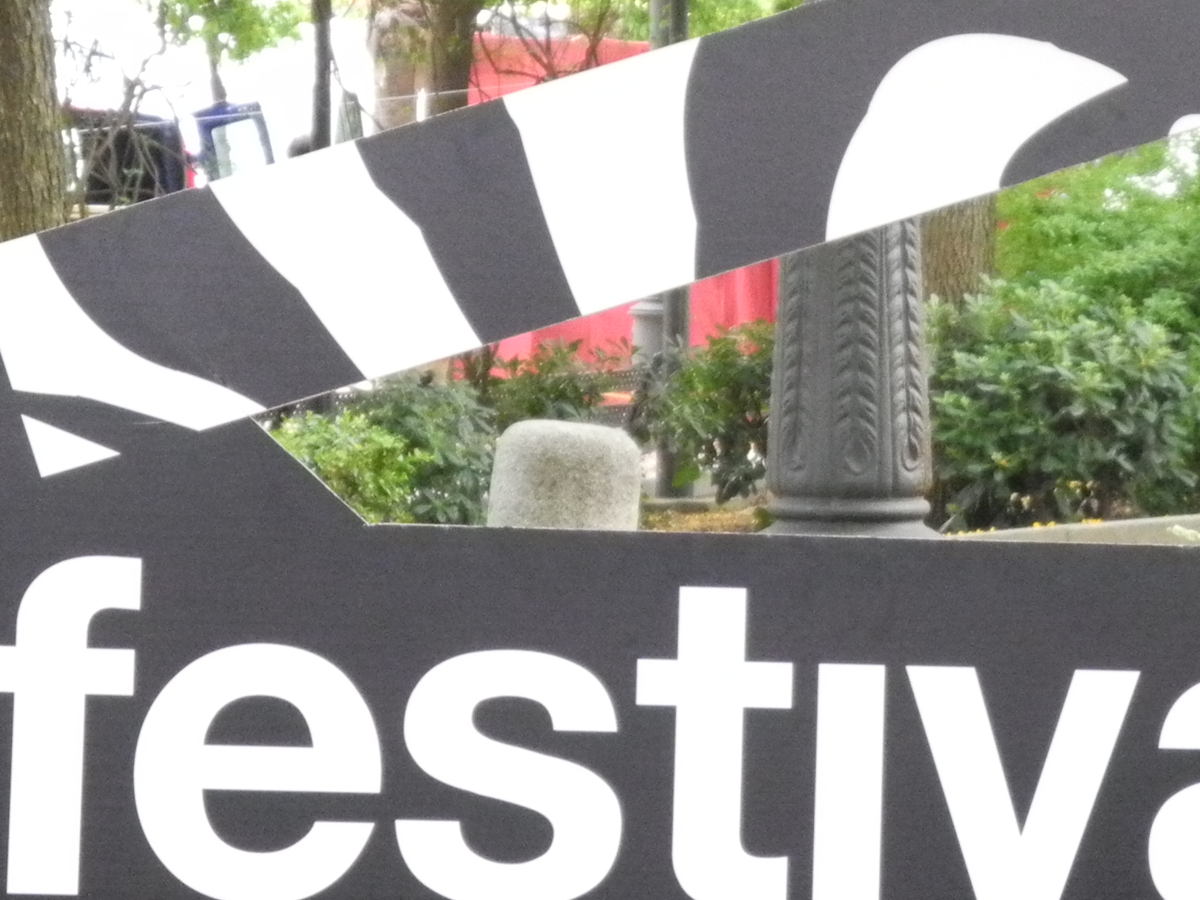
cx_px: 1381
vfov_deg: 5.9
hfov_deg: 7.8
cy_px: 660
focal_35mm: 253
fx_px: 8769
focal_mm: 22.5
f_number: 4.5
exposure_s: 1/75
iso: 800
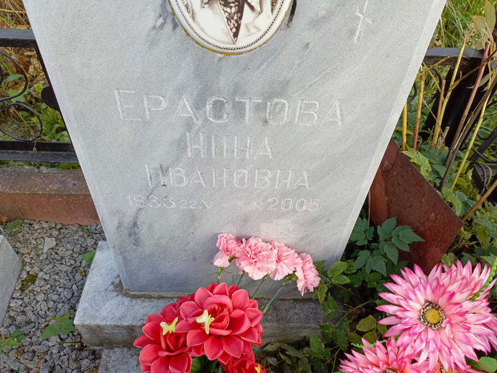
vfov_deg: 54.9
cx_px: 248
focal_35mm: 25
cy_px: 186
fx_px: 359
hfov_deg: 69.4
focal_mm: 4.76
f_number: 1.69
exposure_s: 1/172
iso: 112
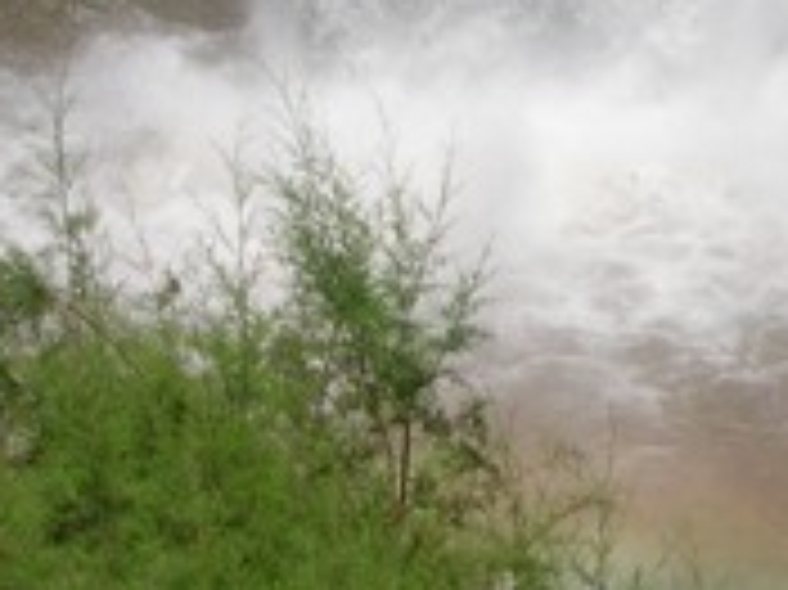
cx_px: 860
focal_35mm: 312
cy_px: 599
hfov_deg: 6.3
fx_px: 7098
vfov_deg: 4.8
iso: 71
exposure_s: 1/1200
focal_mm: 13.7
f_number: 4.2
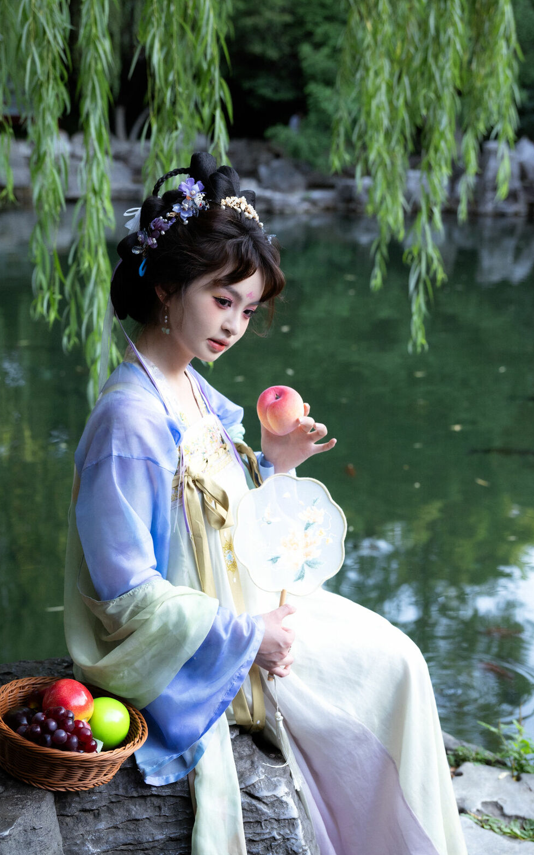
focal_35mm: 49
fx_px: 1141
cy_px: 428
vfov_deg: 41.1
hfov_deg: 26.3
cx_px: 252
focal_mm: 48
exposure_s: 1/500
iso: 640
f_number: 4
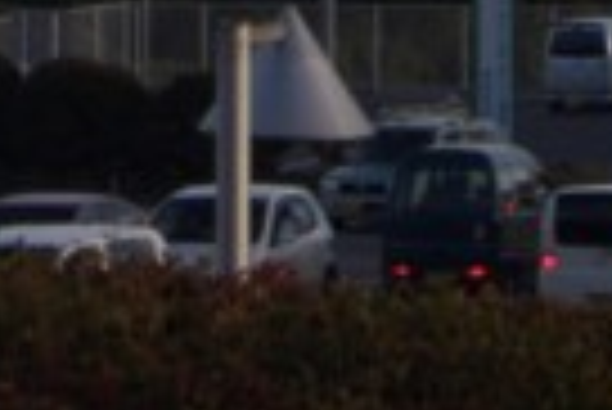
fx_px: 6160
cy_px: -333
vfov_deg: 3.8
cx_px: 252
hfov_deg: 5.7
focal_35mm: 362
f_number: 4.8
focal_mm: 17.4
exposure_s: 1/250
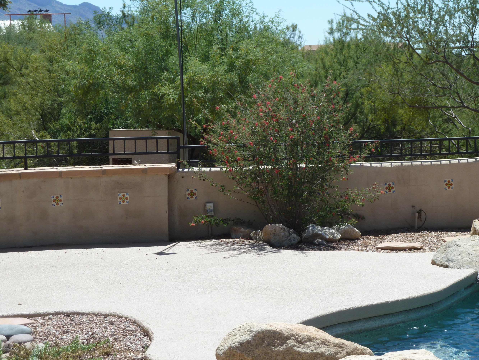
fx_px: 1245
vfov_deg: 16.4
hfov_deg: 21.8
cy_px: 180
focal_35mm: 90
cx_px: 240
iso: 80
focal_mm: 14.7
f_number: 4.3
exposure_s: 1/500
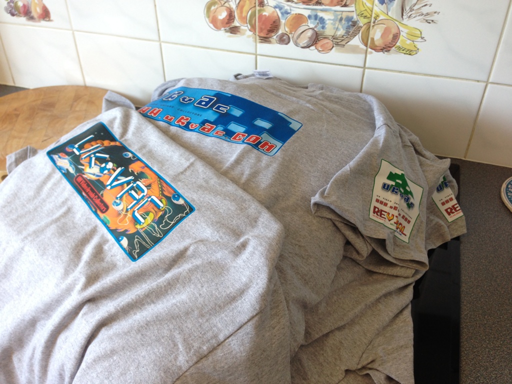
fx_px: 488
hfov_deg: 55.4
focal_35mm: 33
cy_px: 192
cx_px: 256
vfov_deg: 42.9
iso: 50
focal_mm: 4.13
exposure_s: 1/20
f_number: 2.4
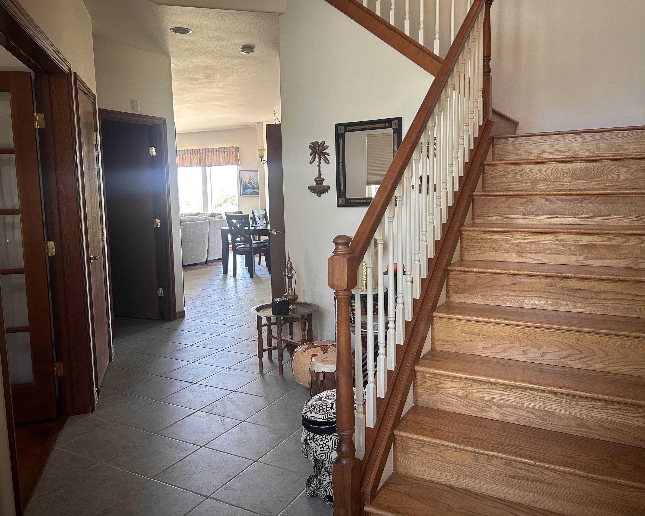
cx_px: 330
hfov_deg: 62.2
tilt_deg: -7.1
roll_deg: +0.6
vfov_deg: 51.5
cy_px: 251
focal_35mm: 28
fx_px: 534
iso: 125
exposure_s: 1/60
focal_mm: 5.7
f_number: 1.5
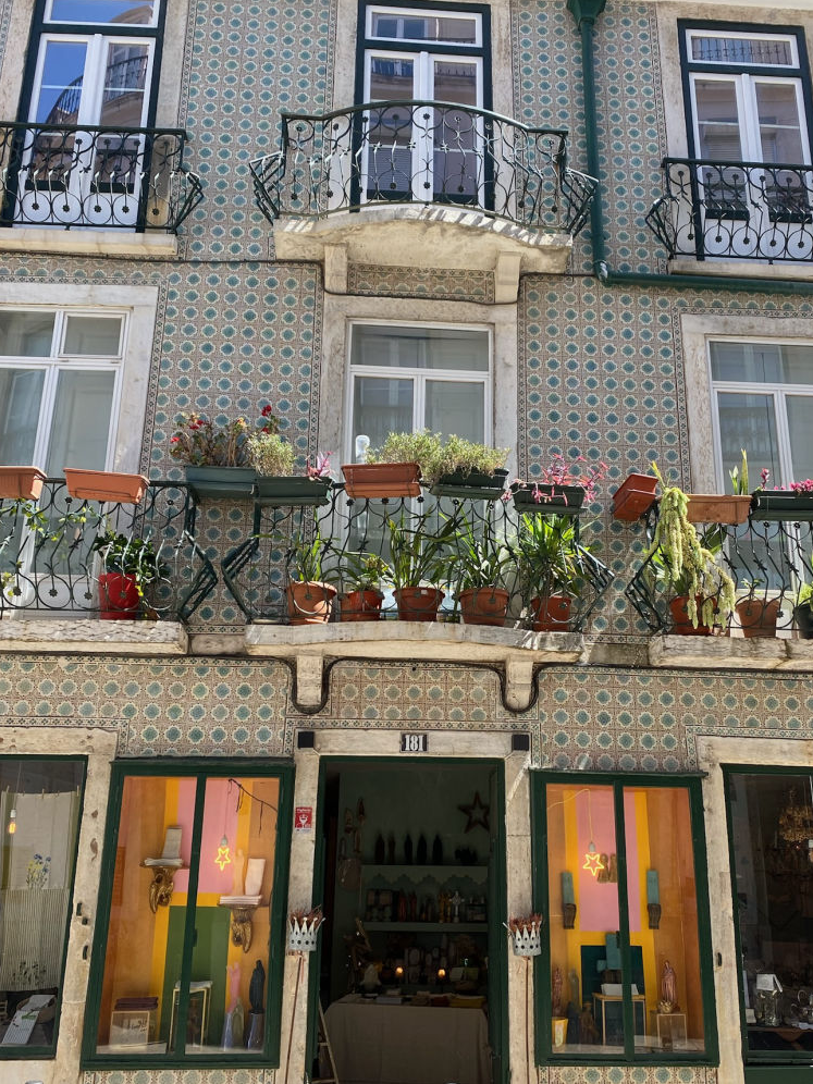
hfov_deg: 45.4
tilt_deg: +19.3
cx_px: 449
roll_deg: -1.2
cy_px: 601
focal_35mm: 31
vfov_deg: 58.2
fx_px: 971
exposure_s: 1/504
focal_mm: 4.25
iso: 32
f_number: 1.8
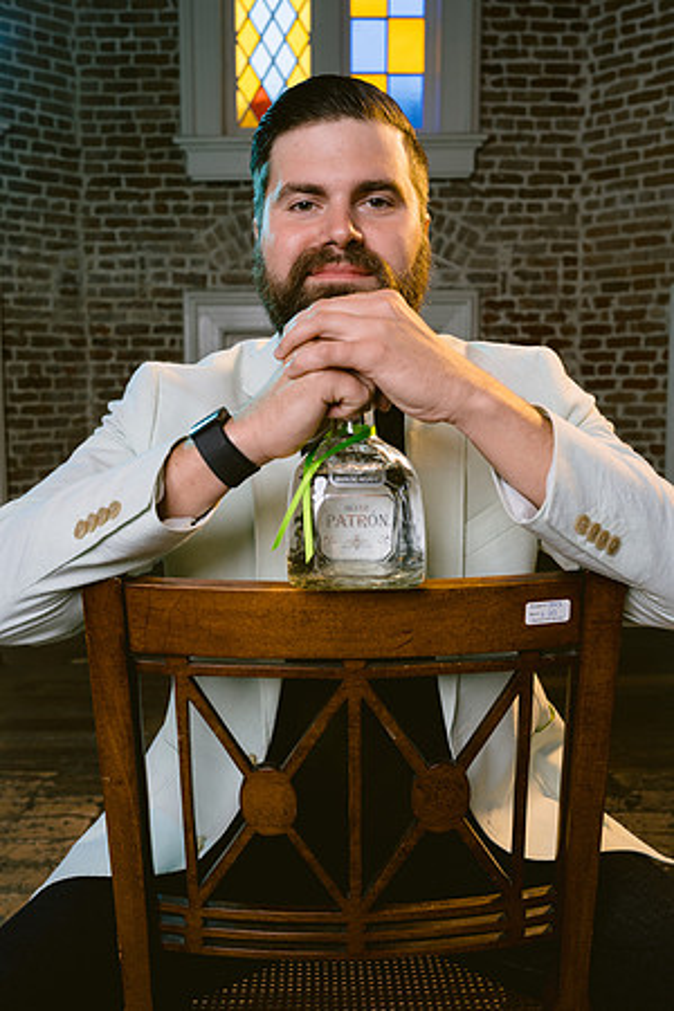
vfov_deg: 54.4
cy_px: 506
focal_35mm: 35
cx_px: 337
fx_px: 983
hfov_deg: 37.9
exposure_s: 1/125
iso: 200
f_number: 5.6
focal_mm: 35
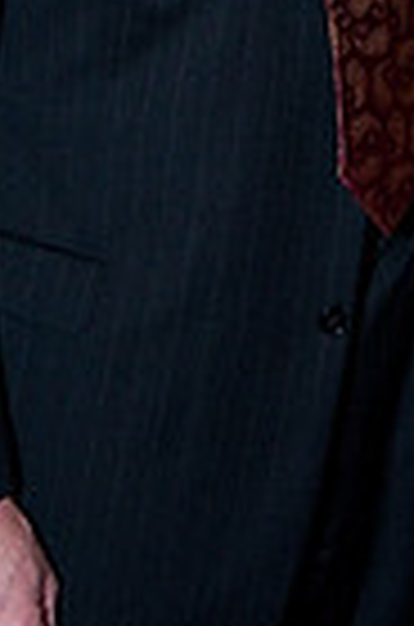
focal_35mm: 141
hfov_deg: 9.6
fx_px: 2438
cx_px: 421
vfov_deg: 13.9
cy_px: -239
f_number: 6.3
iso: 640
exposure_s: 1/60
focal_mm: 29
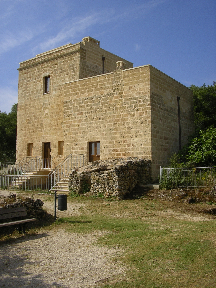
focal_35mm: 38
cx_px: 108
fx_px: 316
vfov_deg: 49.0
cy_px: 144
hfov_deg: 37.7
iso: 50
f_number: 4.1
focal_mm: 5.8
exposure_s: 1/1000
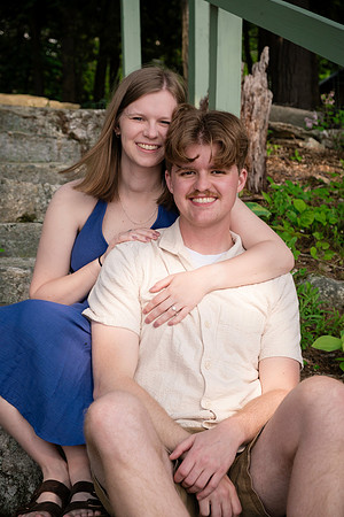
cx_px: 172
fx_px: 989
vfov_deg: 29.2
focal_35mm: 69
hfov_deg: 19.7
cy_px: 258
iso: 320
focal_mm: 46.3
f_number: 5.6
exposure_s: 1/500
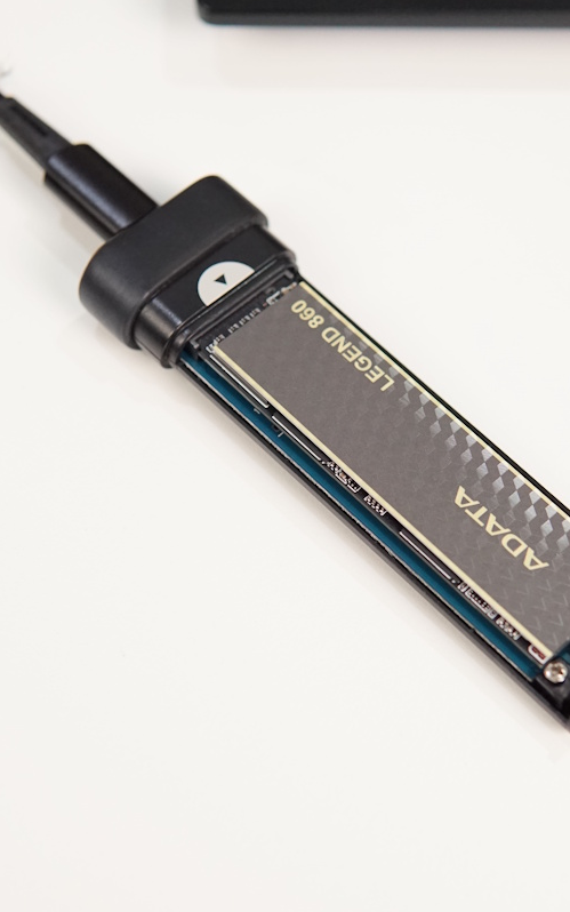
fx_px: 1714
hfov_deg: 18.8
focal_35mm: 69
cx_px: 362
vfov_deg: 29.8
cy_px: 456
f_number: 3.2
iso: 1250
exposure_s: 1/320
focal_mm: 30
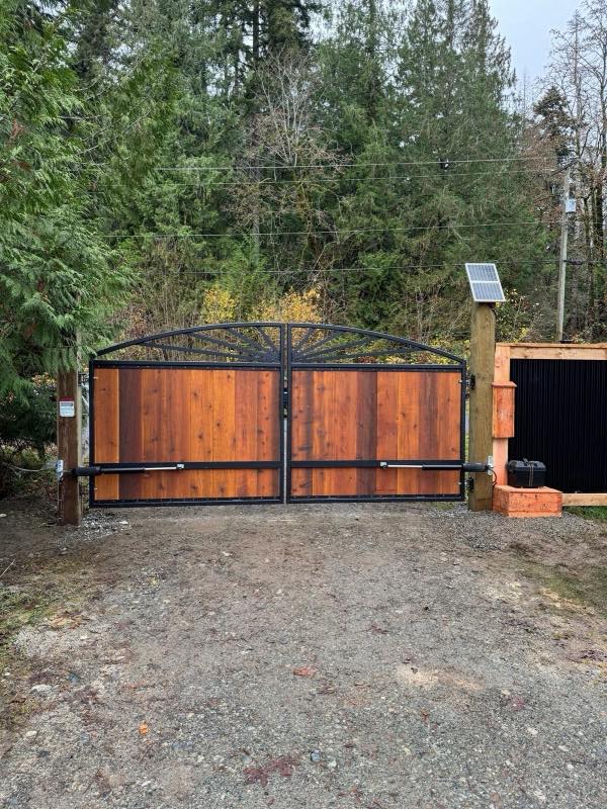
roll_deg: -0.2
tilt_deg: -1.6
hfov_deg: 56.8
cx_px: 304
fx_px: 561
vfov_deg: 71.6
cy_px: 404
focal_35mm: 24
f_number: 1.78
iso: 160
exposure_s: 1/121
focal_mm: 6.76
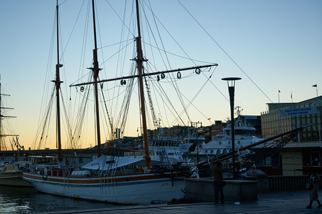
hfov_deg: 38.2
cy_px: 82
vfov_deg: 26.4
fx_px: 456
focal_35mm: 51
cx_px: 93
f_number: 8
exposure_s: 1/90
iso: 100
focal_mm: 35
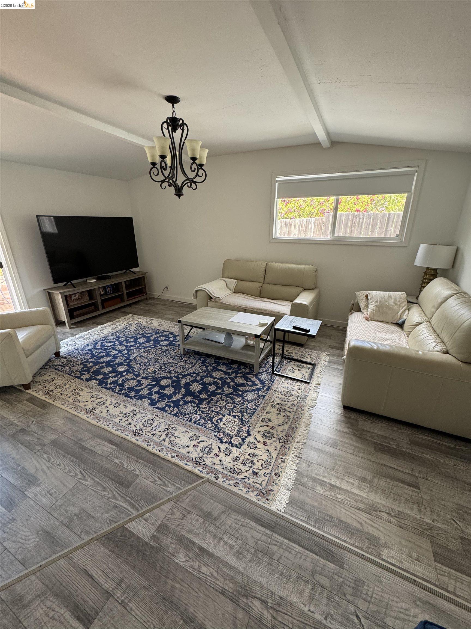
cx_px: 236
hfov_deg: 85.7
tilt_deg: -20.1
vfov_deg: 102.1
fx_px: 254
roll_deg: +0.1
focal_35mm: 14
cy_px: 314
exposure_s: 1/99
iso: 160
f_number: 2.2
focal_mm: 2.22
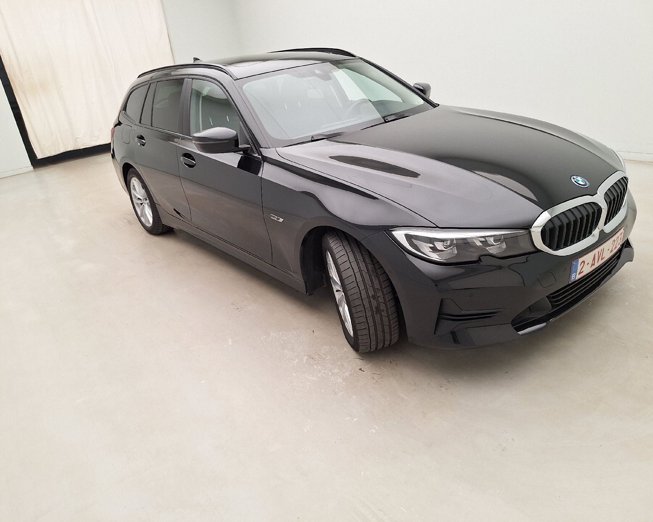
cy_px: 261
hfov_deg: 70.3
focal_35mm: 24
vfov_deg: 58.8
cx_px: 319
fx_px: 464
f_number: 1.8
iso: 50
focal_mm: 5.54
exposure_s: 1/100
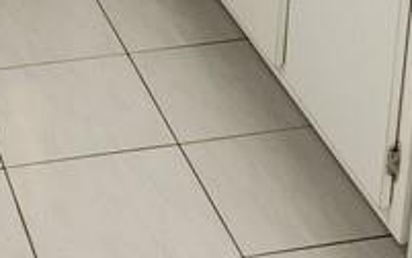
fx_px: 1393
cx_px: 41
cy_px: -168
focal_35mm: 124
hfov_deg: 16.6
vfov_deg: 10.1
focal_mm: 5.4
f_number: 1.8
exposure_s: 1/120
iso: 25
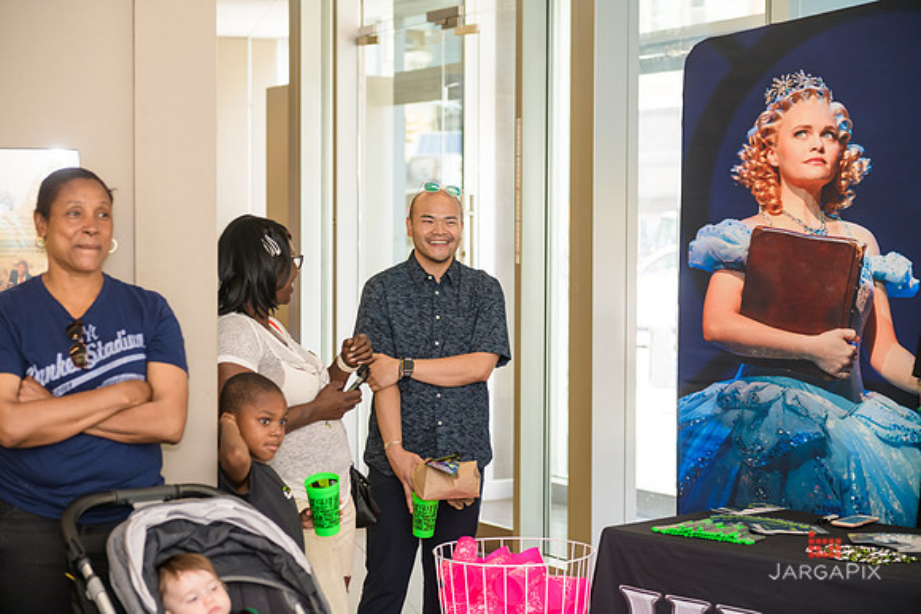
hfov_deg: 28.8
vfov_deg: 19.5
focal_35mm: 70
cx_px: 460
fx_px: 1791
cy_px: 307
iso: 400
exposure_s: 1/125
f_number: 3.2
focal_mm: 70
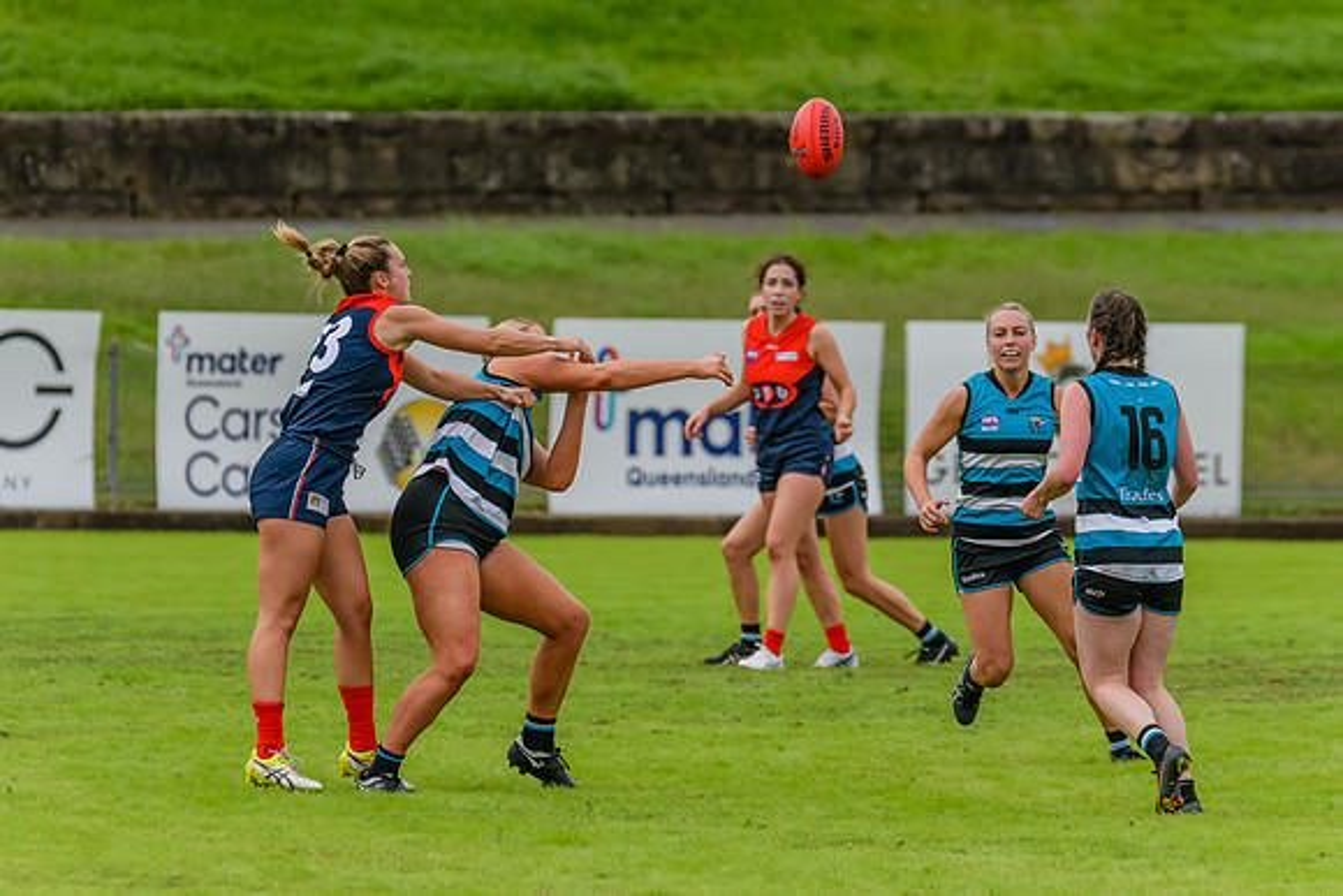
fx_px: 19074
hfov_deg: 4.0
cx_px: 624
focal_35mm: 511
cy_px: 390
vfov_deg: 2.7
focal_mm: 380
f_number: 6.3
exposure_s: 1/2000
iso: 800
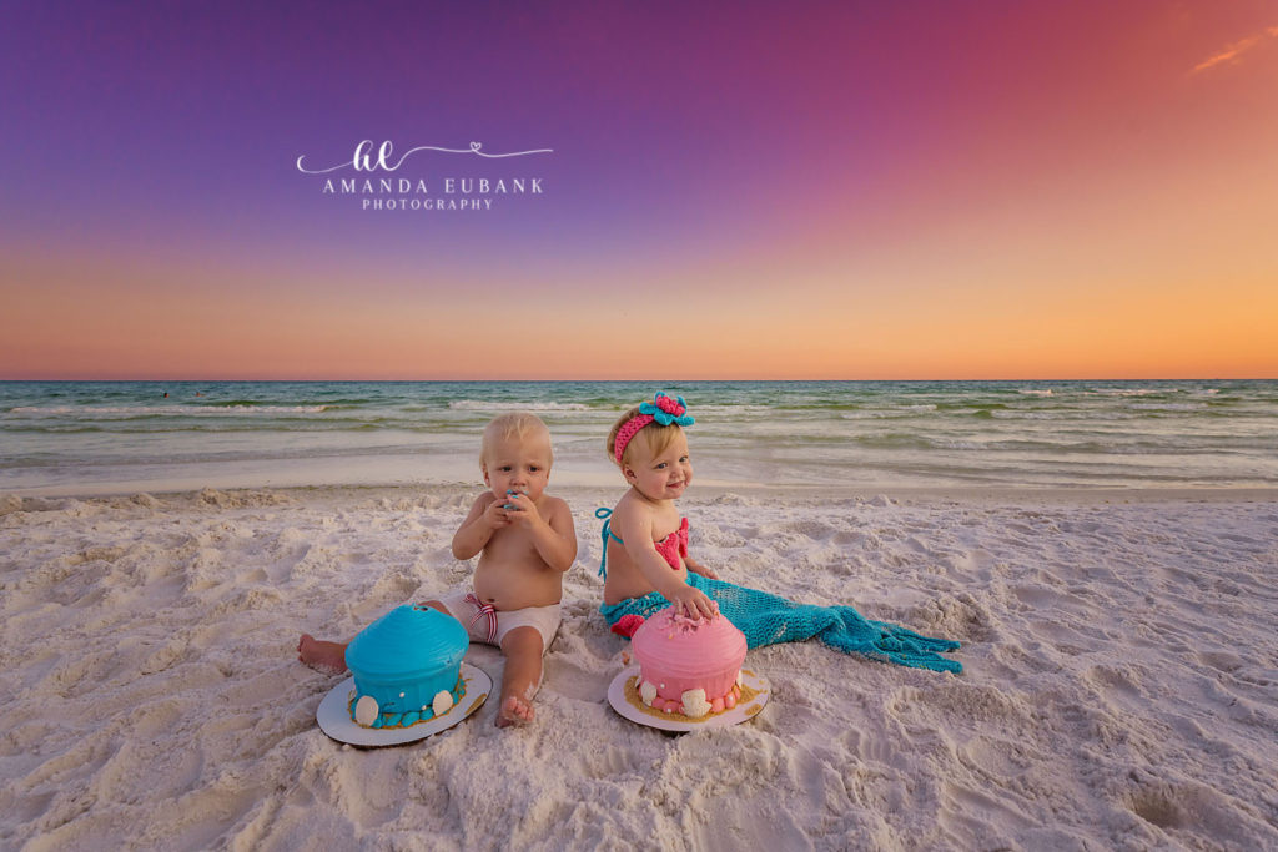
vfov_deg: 68.9
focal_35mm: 18
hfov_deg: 91.6
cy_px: 426
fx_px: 621
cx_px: 639
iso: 500
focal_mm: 17.5
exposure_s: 1/1250
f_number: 5.6
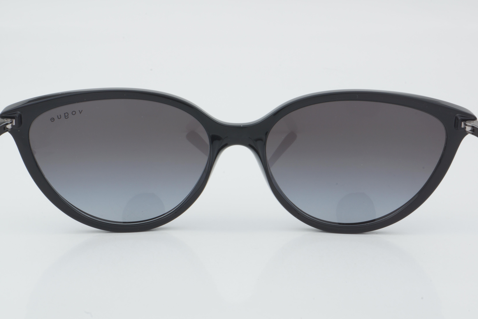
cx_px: 239
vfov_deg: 18.2
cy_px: 160
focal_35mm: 75
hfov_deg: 27.0
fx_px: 996
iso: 100
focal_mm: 50
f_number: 32
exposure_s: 1/3
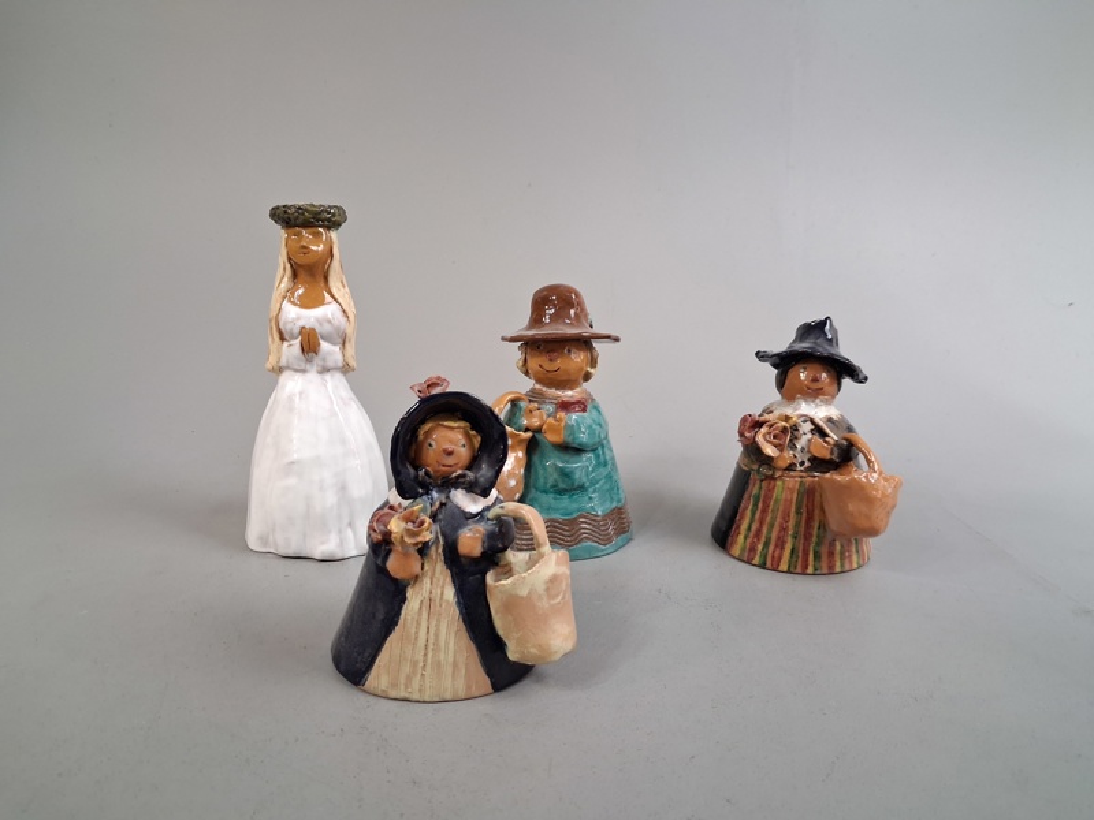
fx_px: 853
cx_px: 547
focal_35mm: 27
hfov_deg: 65.3
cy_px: 410
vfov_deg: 51.4
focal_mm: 4
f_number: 1.8
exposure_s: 1/50
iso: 400
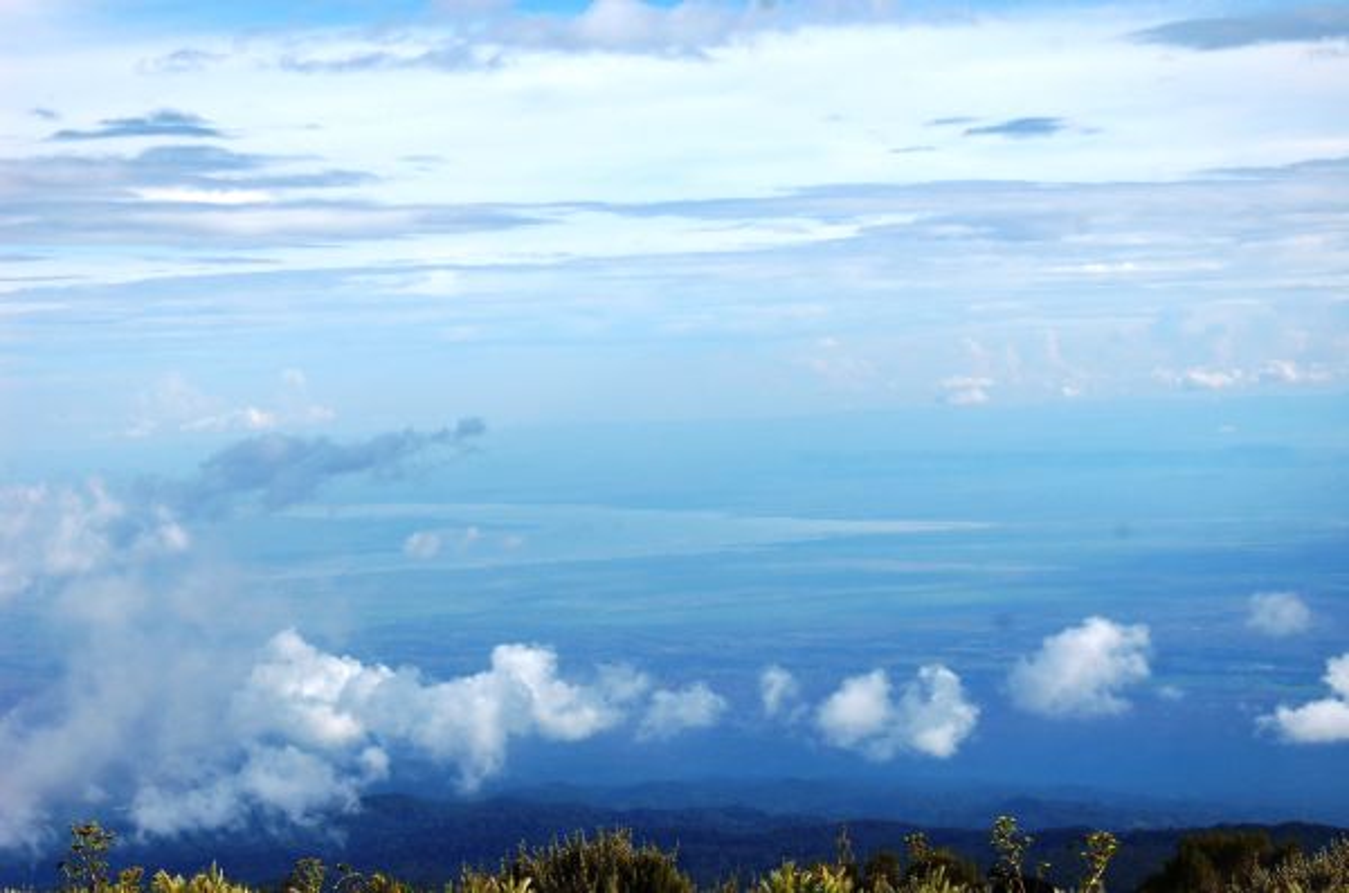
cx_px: 674
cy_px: 446
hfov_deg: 20.7
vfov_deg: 13.8
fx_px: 3701
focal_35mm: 99
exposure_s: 1/800
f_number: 7.1
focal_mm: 66
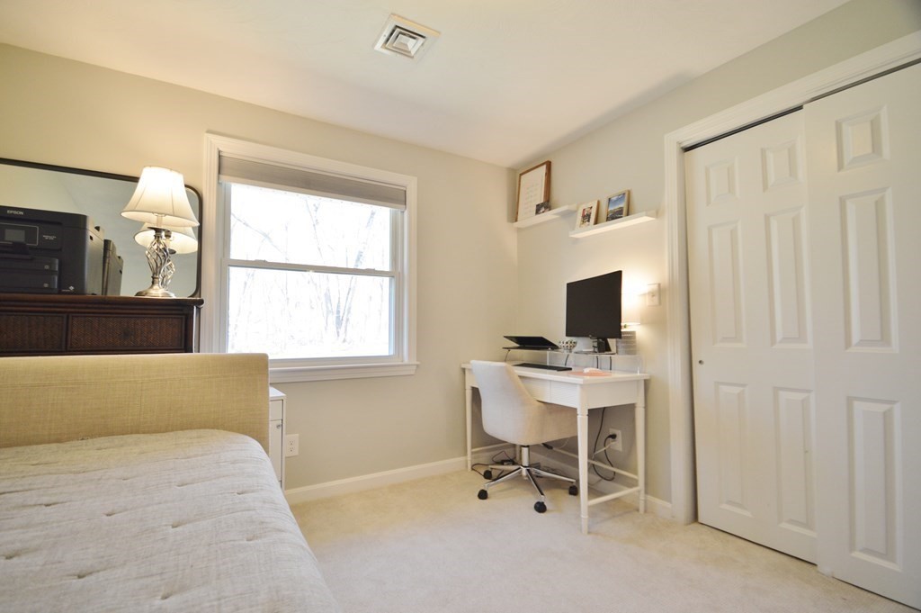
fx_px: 383
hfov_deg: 100.4
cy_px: 306
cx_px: 460
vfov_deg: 77.2
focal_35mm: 15
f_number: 4
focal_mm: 10
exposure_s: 1/60
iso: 400
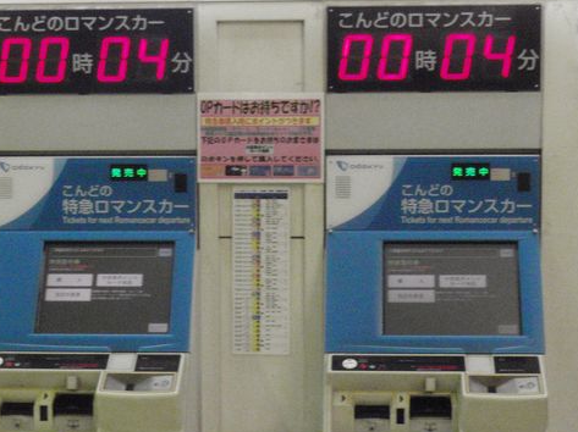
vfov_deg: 22.5
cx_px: 274
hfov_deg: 29.8
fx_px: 1085
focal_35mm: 65
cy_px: 254
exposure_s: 1/40
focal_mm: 8.69
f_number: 4.2
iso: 800
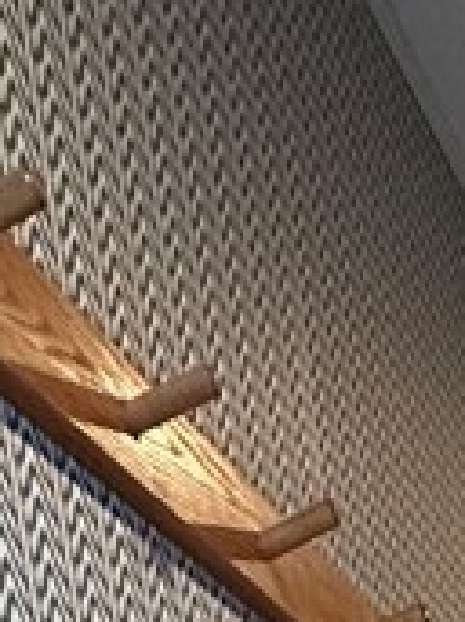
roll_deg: +0.2
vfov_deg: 12.1
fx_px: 1506
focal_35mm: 84
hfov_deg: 14.4
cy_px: 1793
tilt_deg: -18.5
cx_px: 952
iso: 400
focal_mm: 2.22
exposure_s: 1/60
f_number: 2.2
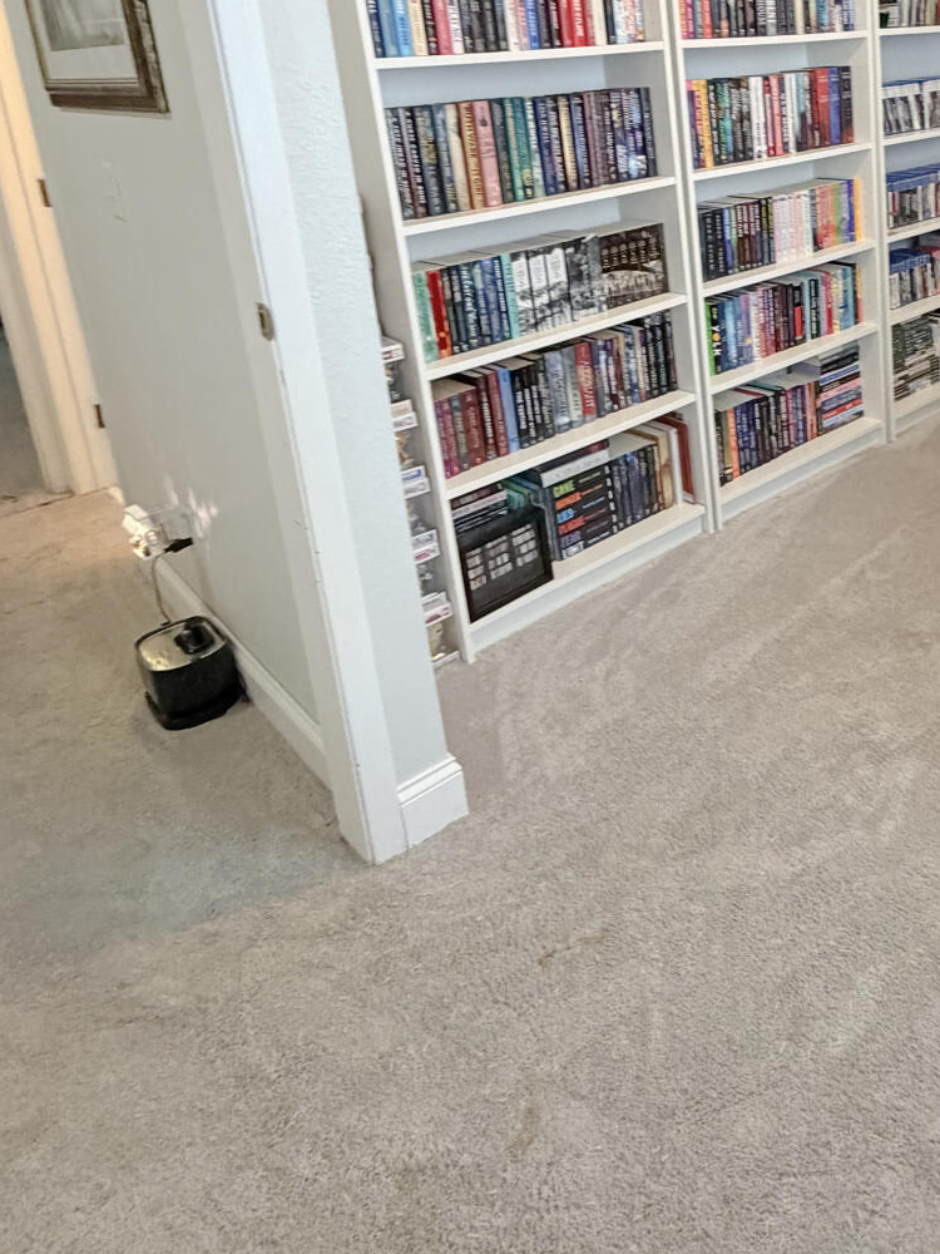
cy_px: 308
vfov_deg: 59.9
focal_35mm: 28
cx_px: 792
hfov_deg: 46.3
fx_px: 1014
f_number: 2.2
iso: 400
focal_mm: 2.22
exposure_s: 1/60
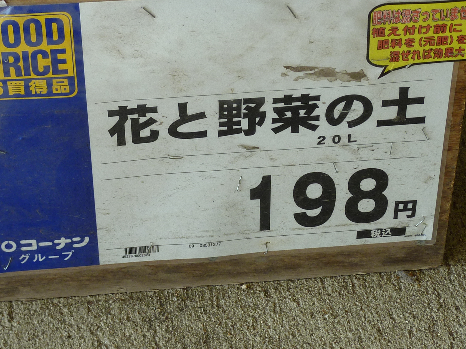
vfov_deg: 14.0
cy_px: 174
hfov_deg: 18.5
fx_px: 1427
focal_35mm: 106
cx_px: 233
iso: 80
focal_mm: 9.7
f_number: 3.9
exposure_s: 1/60
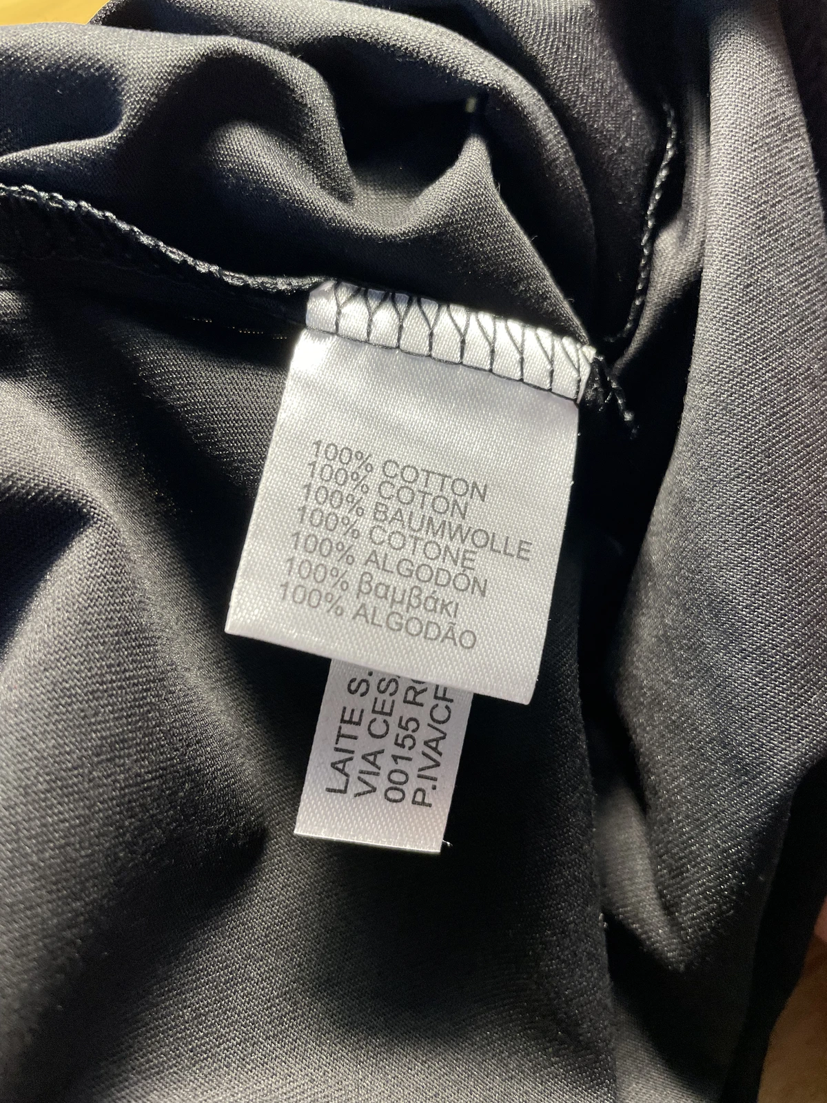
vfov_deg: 67.3
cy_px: 552
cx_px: 414
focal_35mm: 26
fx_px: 828
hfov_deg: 53.1
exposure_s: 1/100
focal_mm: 4.2
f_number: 1.6
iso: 125
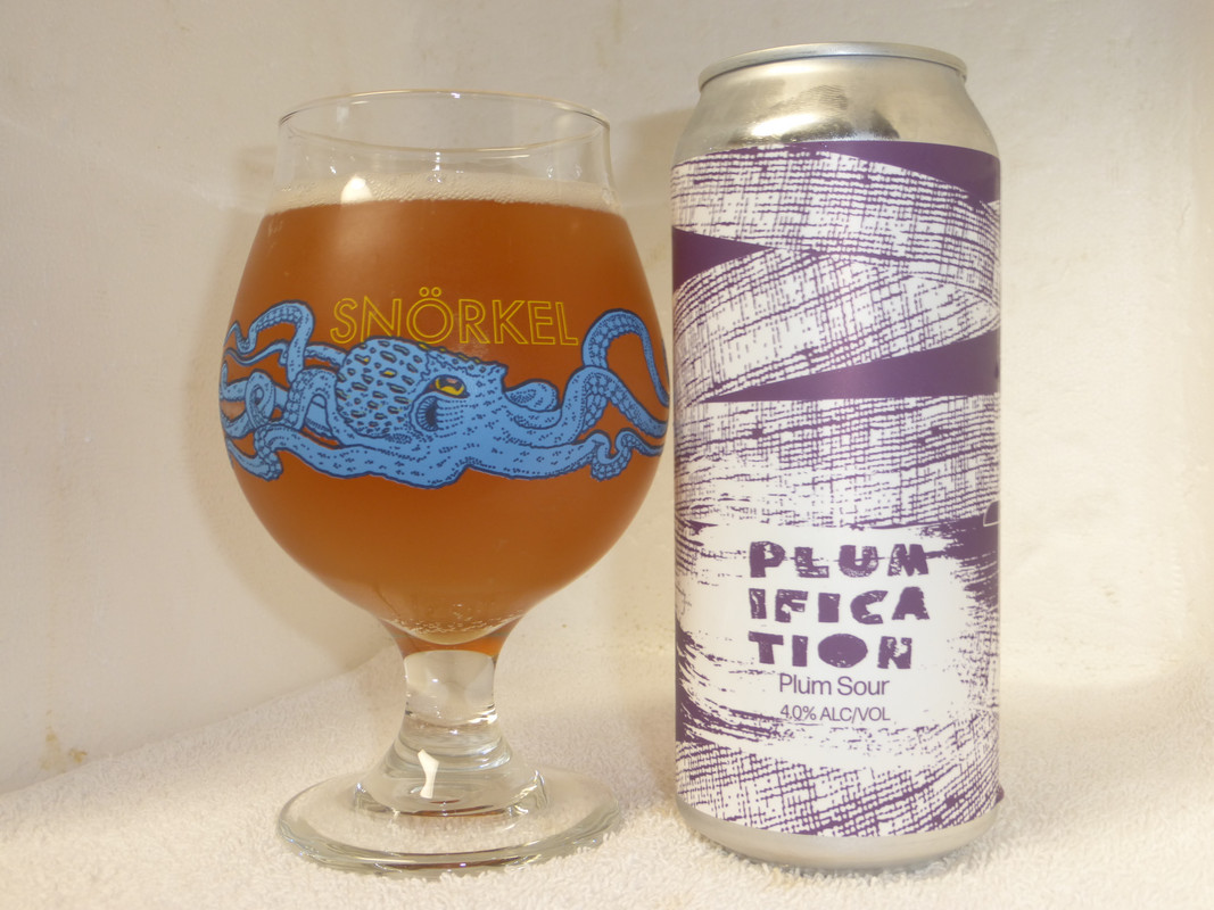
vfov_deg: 36.8
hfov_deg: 47.9
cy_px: 455
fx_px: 1368
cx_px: 607
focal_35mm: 39
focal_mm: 6.9
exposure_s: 1/6
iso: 100
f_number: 3.9
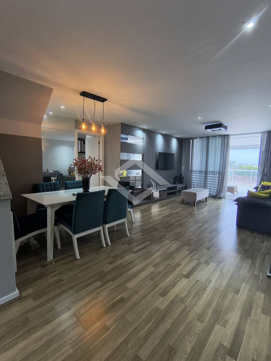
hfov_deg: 94.5
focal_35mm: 12
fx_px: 125
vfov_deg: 110.5
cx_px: 136
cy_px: 180
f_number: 2.2
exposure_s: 1/50
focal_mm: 2.13
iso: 330
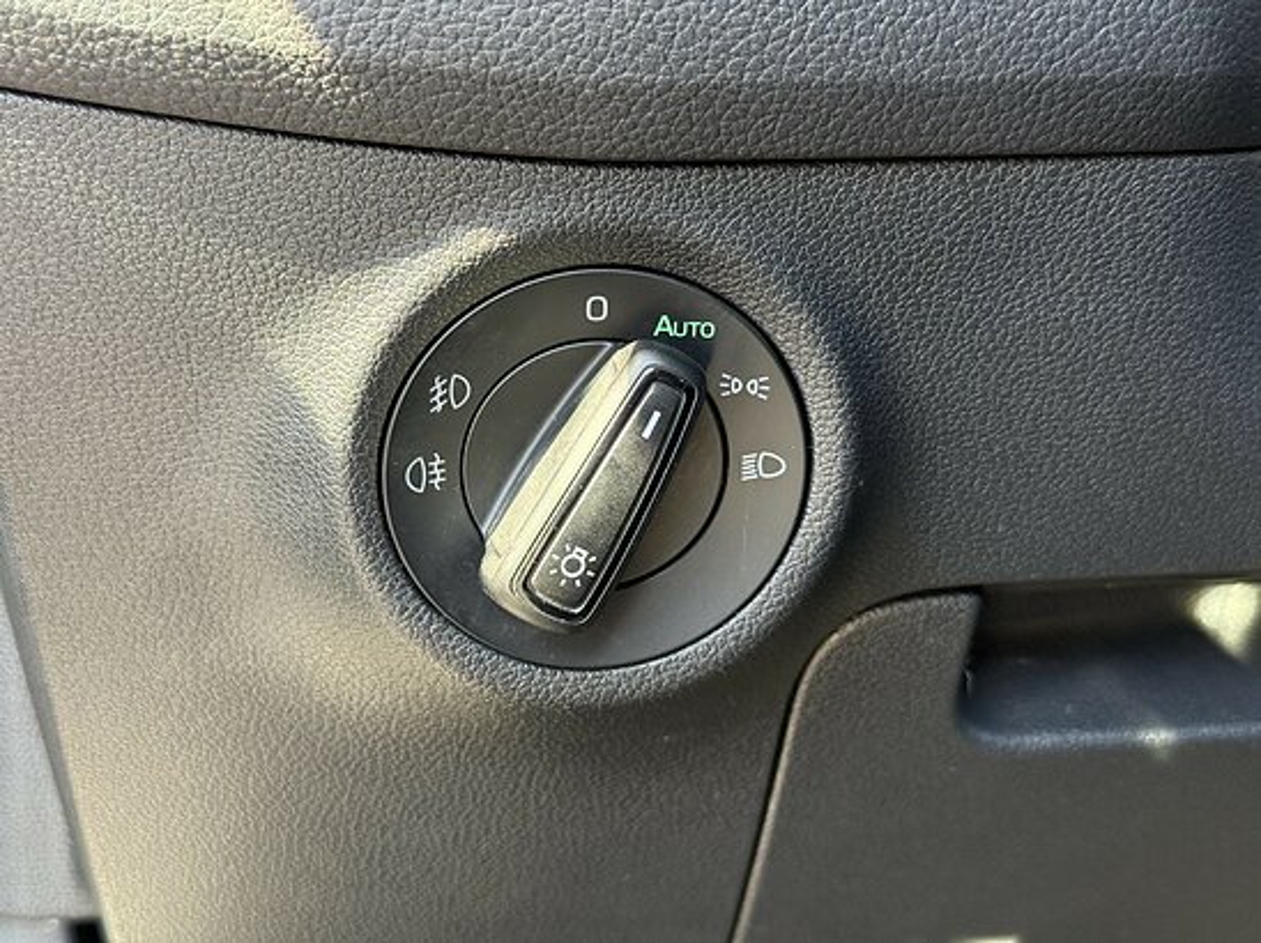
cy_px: 472
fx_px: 1747
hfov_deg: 39.7
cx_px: 630
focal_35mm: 48
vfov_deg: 30.2
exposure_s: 1/73
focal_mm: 6.76
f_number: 1.78
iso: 160
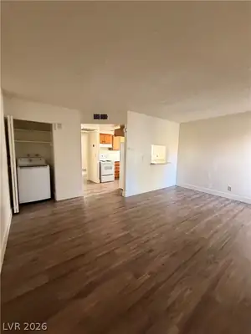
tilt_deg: -7.3
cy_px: 167
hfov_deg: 85.7
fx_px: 135
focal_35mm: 14
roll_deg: -1.9
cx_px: 126
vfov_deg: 102.1
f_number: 2.2
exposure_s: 1/60
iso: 640
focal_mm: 2.22
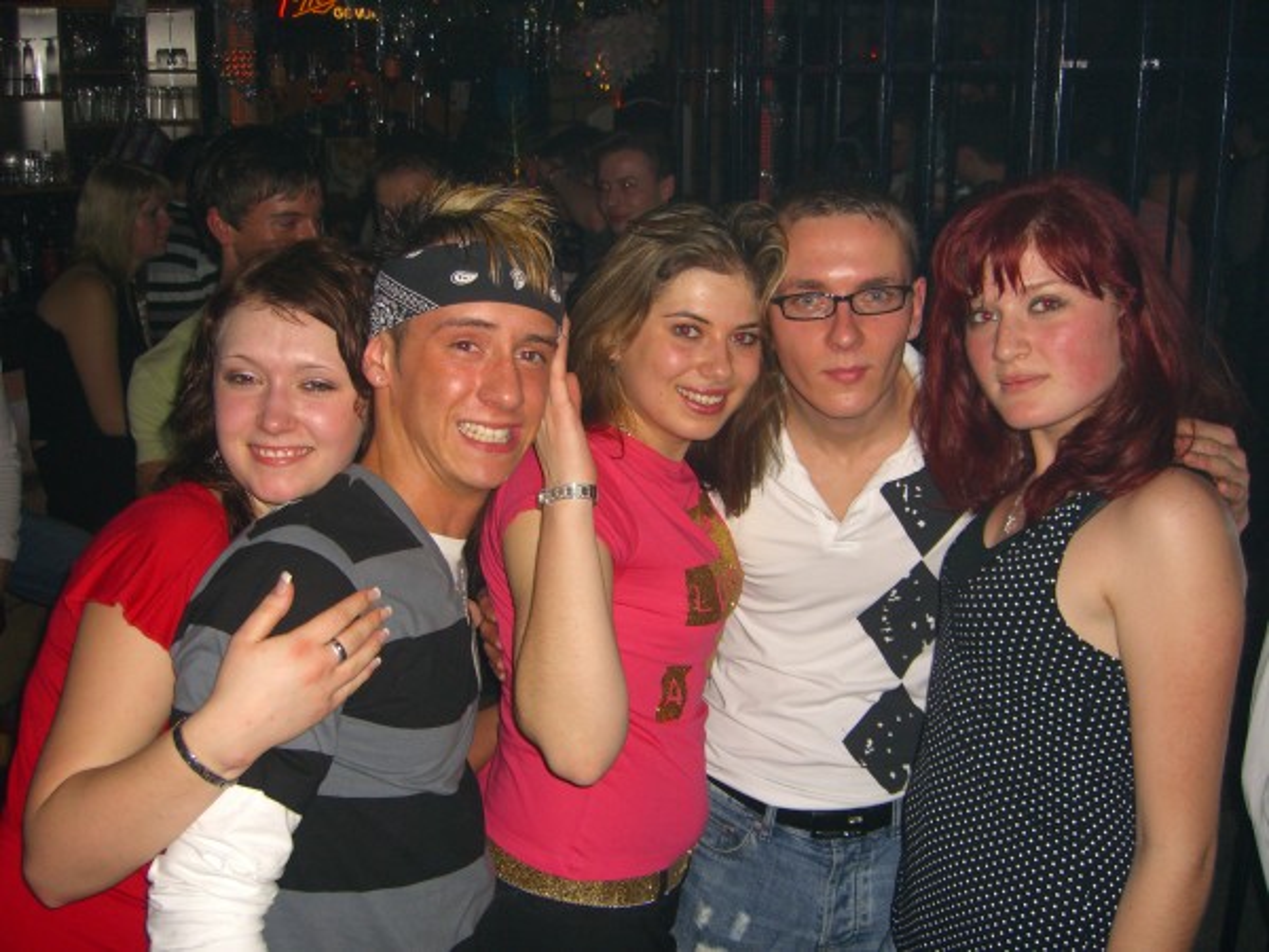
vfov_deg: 37.7
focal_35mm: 38
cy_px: 476
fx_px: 1393
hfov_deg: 49.0
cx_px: 634
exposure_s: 1/60
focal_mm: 7.9
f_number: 2.8
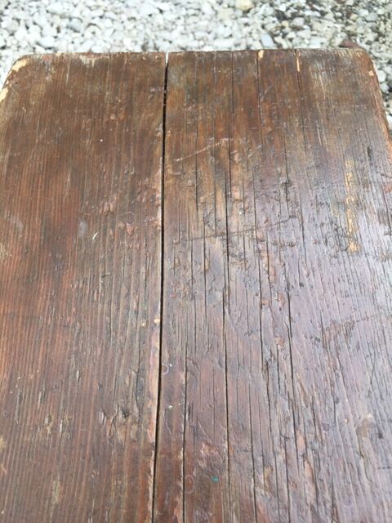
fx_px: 438
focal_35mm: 29
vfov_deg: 61.7
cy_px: 262
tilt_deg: -64.5
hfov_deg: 48.2
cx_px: 196
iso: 25
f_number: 2.2
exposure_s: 1/109
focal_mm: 4.15
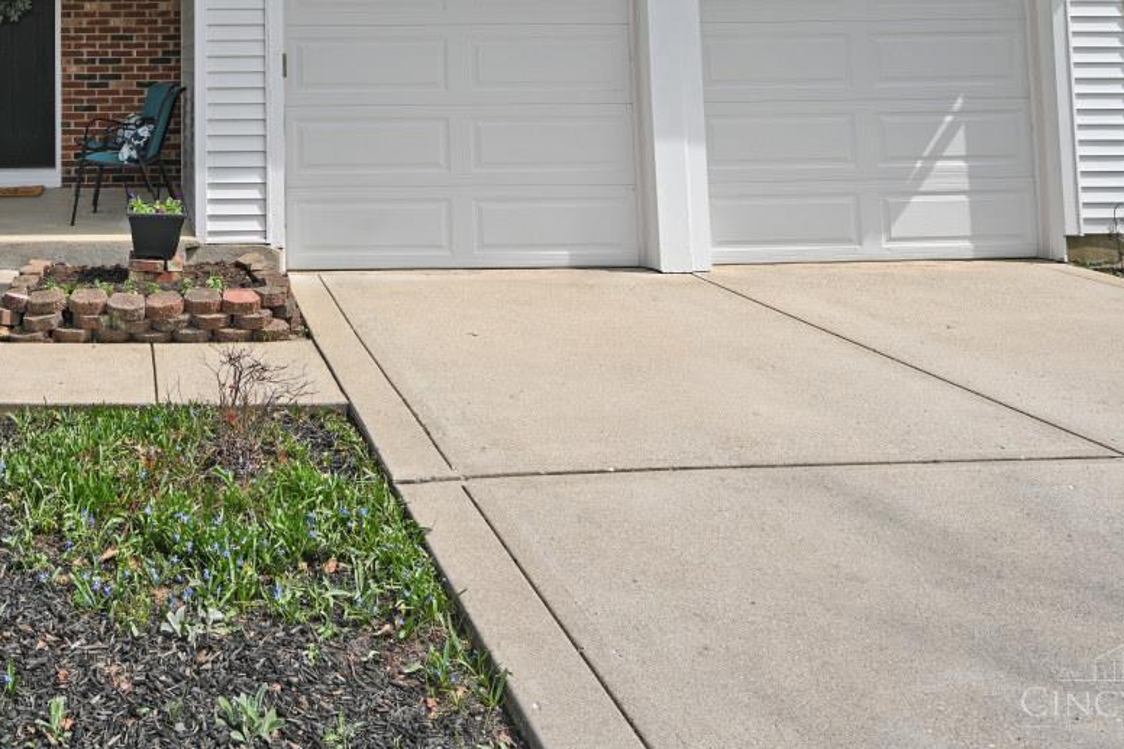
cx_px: 156
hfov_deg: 55.5
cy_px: 28
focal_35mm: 30
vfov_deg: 39.3
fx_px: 935
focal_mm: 15.5
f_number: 7.1
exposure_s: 1/320
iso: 100
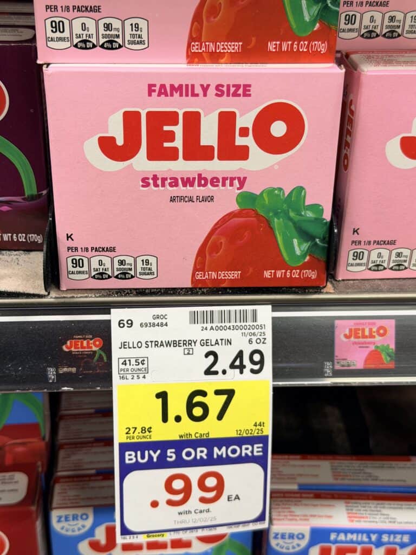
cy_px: 278
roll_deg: -2.4
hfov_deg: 30.3
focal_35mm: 48
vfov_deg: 39.7
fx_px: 769
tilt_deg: -30.5
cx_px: 208
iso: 80
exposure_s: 1/60
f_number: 1.78
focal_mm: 6.76
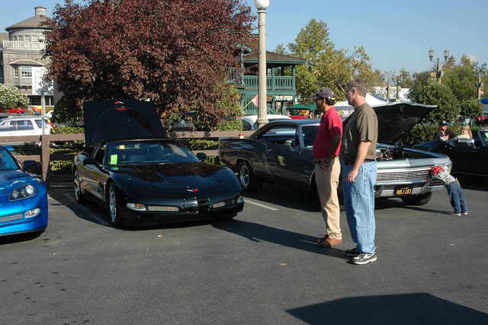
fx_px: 630
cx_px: 244
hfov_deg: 42.3
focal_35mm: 46
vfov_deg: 28.9
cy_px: 162
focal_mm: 31
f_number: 9
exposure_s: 1/320
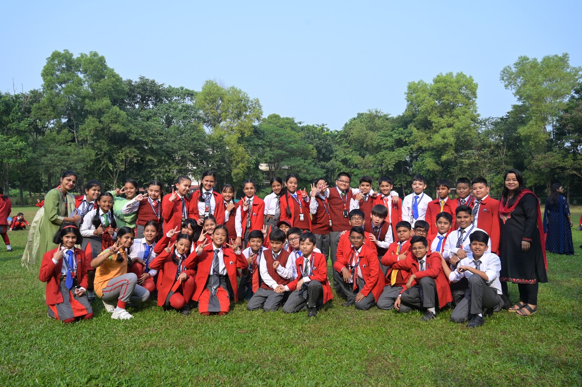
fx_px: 509
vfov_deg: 41.6
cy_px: 194
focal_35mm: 32
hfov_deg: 59.5
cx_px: 291
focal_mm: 31.5
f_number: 6.3
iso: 125
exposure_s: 1/200
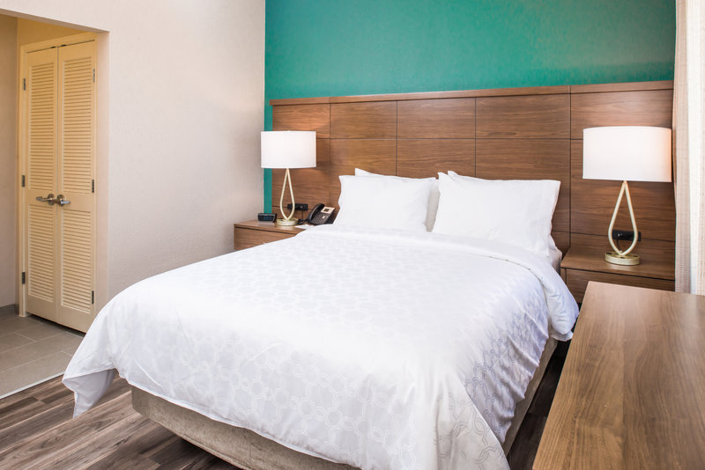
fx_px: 470
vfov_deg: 53.2
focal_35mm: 24
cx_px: 352
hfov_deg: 73.7
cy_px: 235
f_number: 11
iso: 640
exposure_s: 1/40
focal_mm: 24
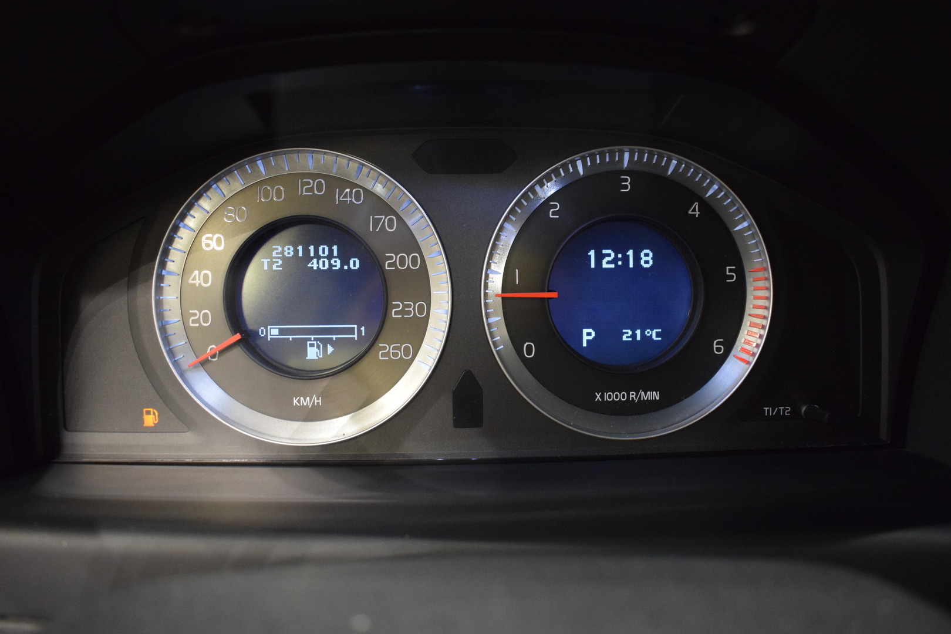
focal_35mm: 27
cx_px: 476
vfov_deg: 47.9
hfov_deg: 67.4
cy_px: 317
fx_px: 713
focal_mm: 18
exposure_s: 1/60
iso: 2500
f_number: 3.5
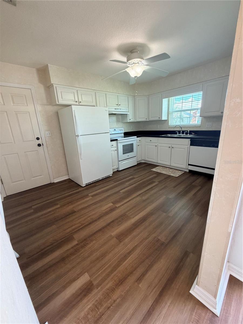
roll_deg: +1.5
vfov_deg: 102.1
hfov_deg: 85.7
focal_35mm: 14
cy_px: 162
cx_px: 122
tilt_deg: -15.9
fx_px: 131
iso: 200
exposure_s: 1/60
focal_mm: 2.22
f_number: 2.2
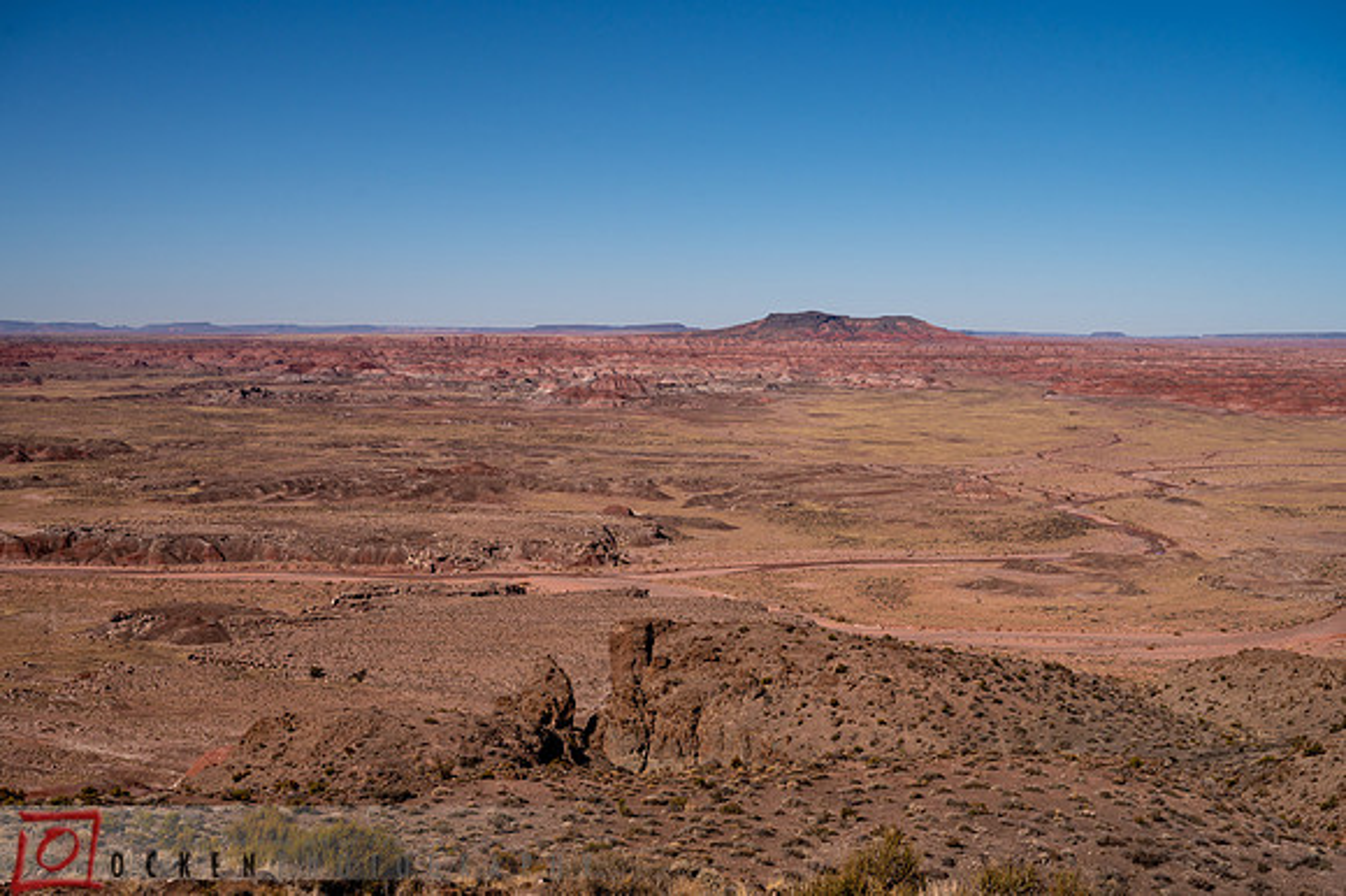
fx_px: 1868
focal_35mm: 50
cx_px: 673
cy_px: 448
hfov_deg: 39.6
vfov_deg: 27.0
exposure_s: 1/1600
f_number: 8
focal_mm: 50
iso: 200
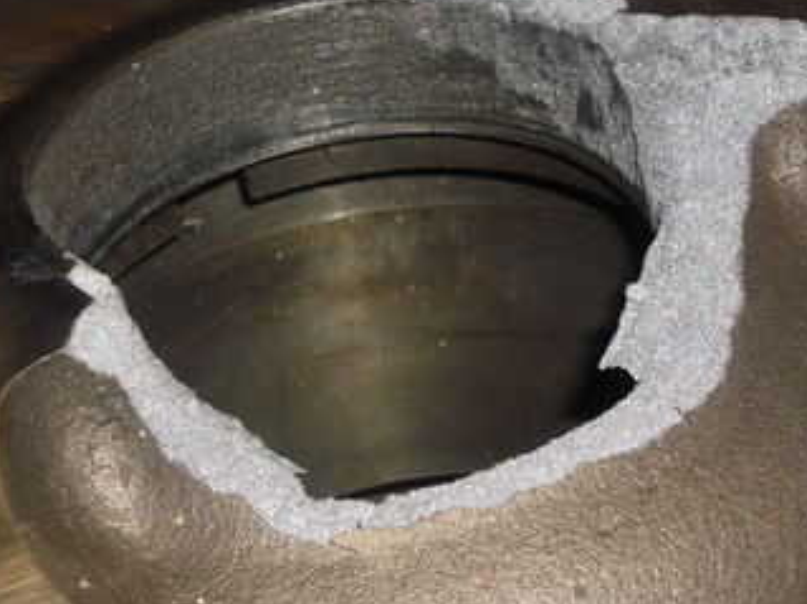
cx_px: 481
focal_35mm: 69
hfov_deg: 28.1
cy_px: 153
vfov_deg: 21.1
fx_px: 1608
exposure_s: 1/45
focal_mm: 7.8
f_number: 4.5
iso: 80
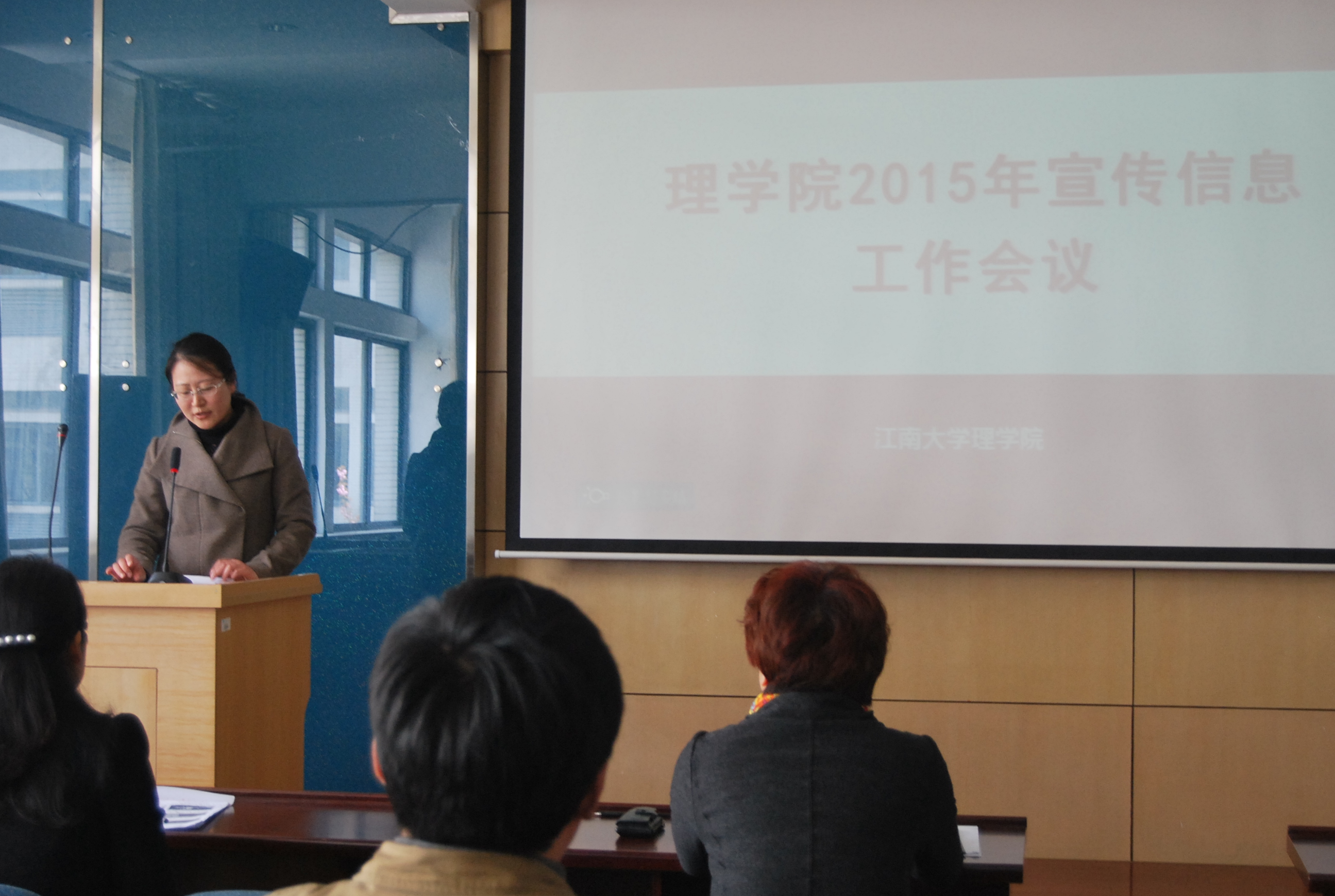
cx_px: 661
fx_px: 2118
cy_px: 479
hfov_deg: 35.0
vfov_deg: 23.9
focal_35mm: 57
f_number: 4.5
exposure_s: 1/30
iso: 500
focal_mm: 34
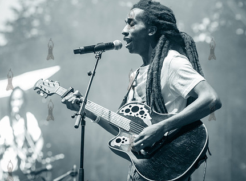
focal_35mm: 195
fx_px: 1375
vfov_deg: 7.5
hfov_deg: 10.2
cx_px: 171
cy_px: 63
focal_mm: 120
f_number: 3.5
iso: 3200
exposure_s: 1/200
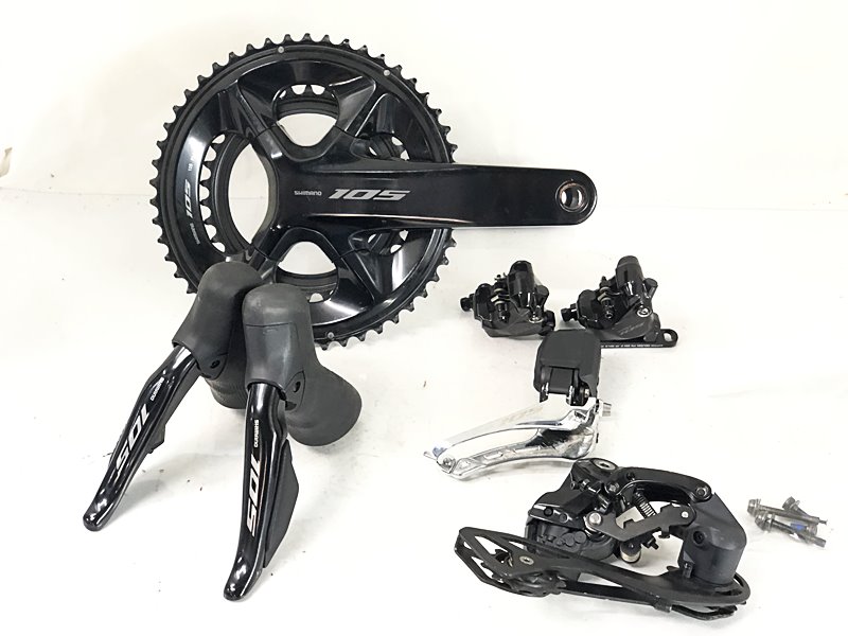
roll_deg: +1.2
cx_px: 424
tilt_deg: -41.0
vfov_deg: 28.0
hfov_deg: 36.8
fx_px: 1274
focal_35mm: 52
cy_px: 318
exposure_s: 1/25
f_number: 2.4
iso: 125
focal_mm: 6
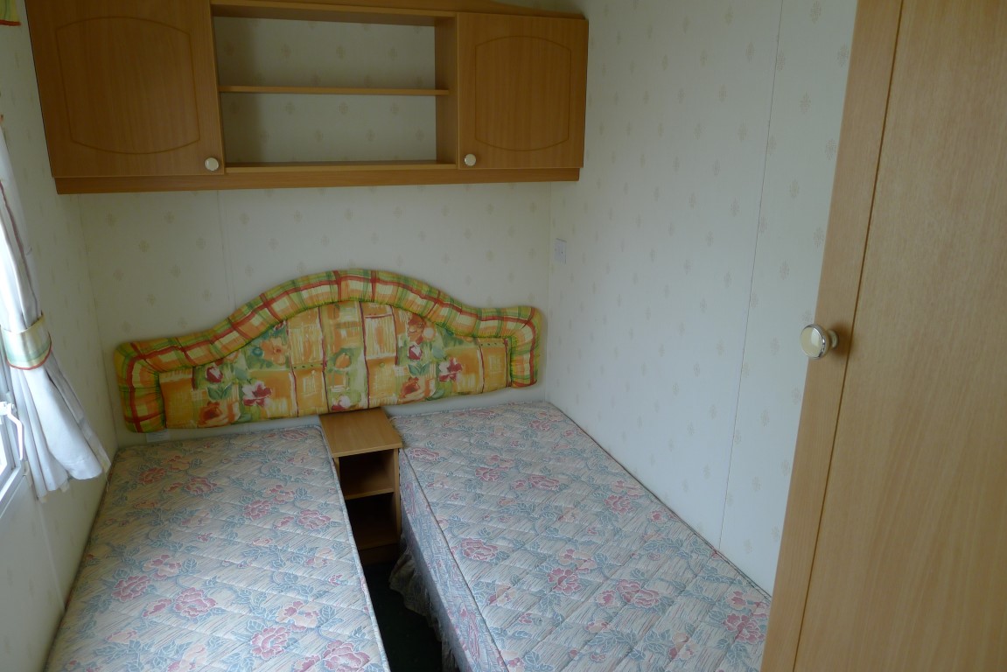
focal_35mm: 24
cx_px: 504
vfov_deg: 53.2
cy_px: 336
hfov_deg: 73.7
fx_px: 671
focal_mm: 5.1
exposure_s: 1/80
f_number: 2
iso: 80
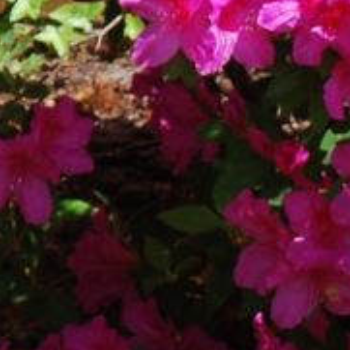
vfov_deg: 4.3
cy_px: -608
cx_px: -652
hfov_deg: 4.3
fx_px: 4516
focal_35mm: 395
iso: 100
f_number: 7.1
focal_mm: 35
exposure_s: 1/200
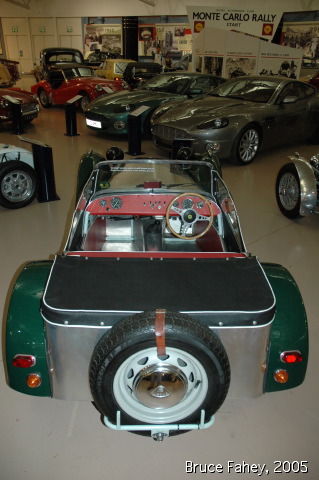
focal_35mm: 27
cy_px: 240
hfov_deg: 47.8
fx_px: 360
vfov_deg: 67.4
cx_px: 160
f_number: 4
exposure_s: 1/60
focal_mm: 18
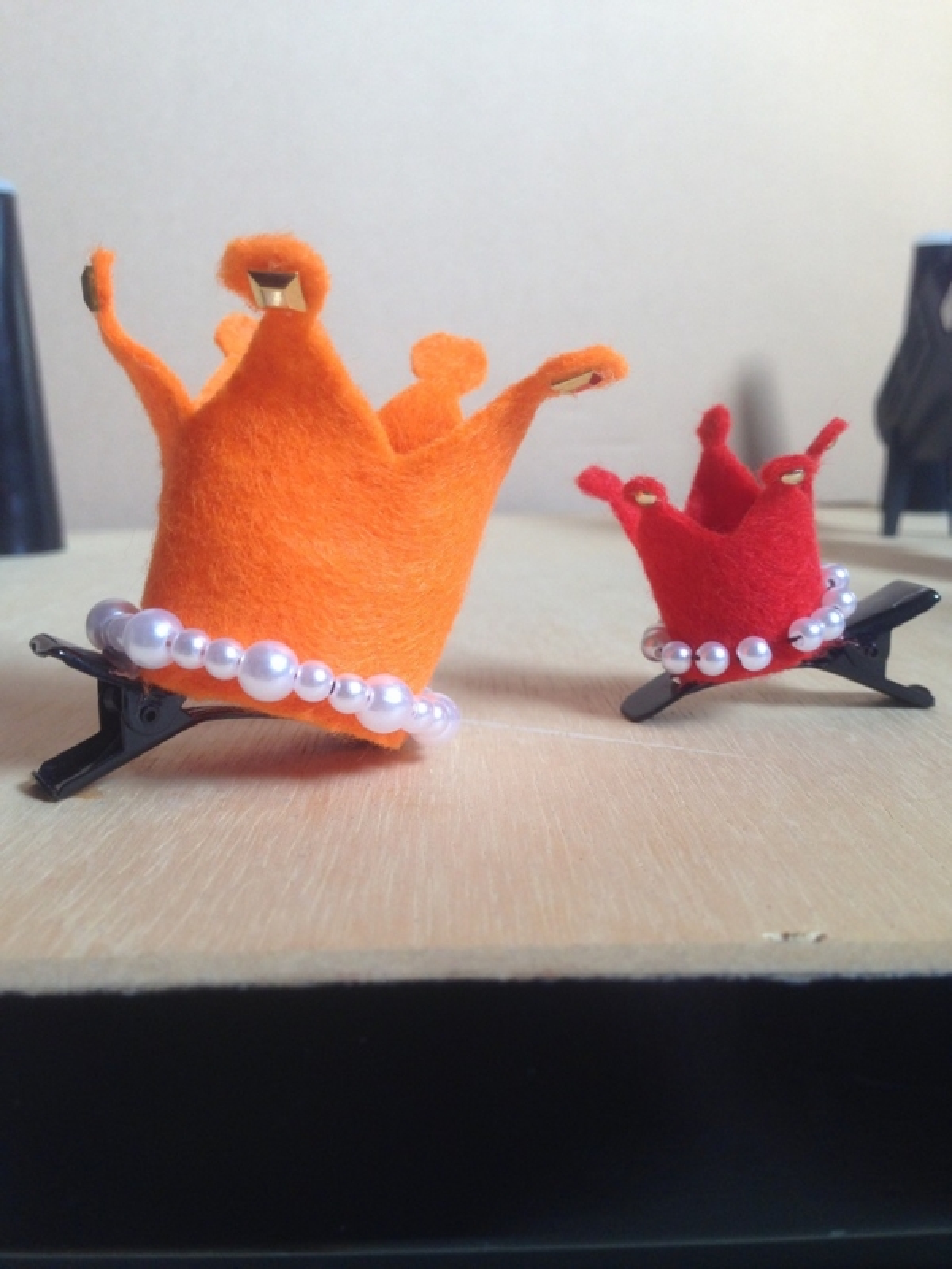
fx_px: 1210
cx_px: 476
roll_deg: +0.7
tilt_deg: -7.3
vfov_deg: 55.4
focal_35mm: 33
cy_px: 634
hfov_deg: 42.9
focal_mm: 4.12
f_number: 2.4
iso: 64
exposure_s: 1/60
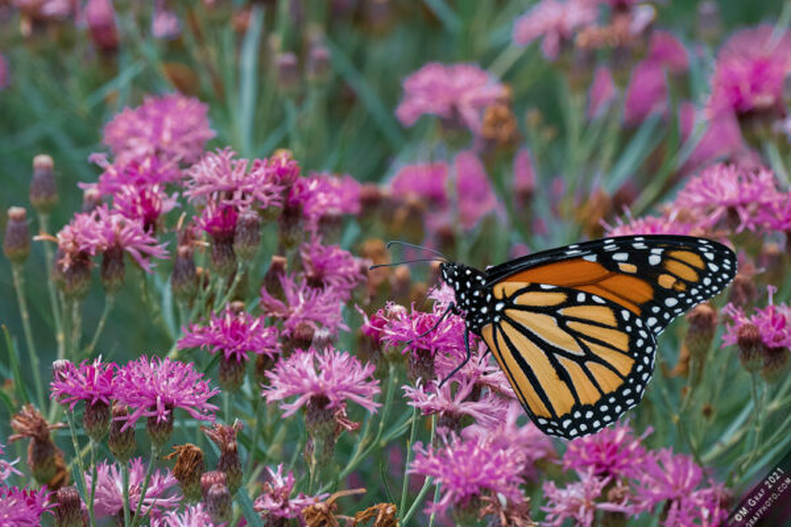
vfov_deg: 3.1
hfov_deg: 4.6
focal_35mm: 450
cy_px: 264
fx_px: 9887
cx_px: 396
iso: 800
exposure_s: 1/550
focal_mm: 300
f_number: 8
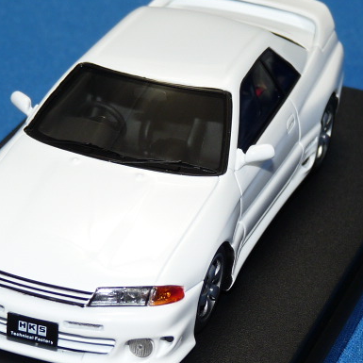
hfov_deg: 10.0
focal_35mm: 175
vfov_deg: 10.0
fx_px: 2076
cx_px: 142
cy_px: 175
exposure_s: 1/40
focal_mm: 11.9
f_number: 3.4
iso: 100
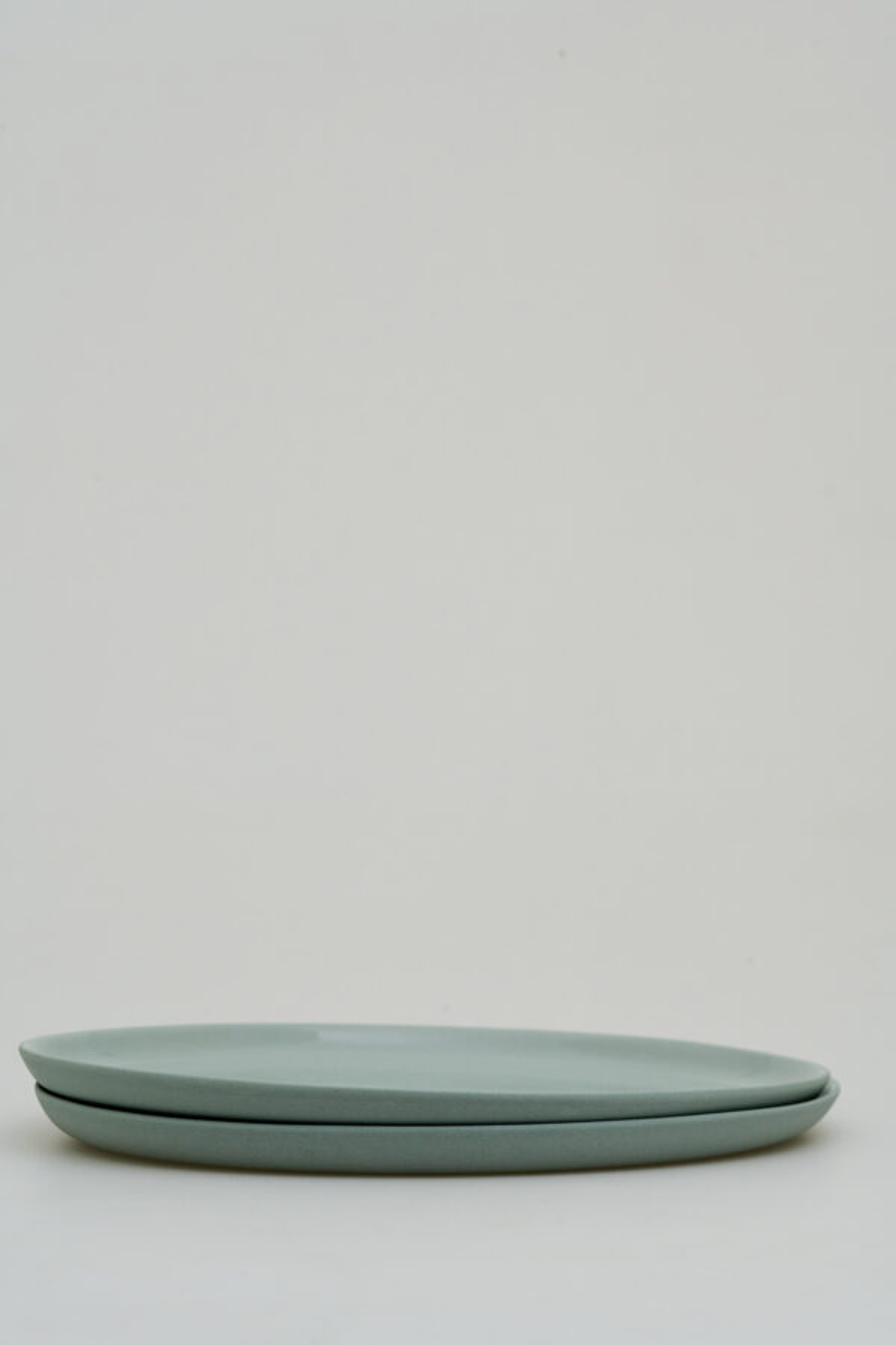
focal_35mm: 90
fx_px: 3360
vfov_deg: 22.6
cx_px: 448
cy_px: 672
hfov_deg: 15.2
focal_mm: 90
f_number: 11
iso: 500
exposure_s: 1/100
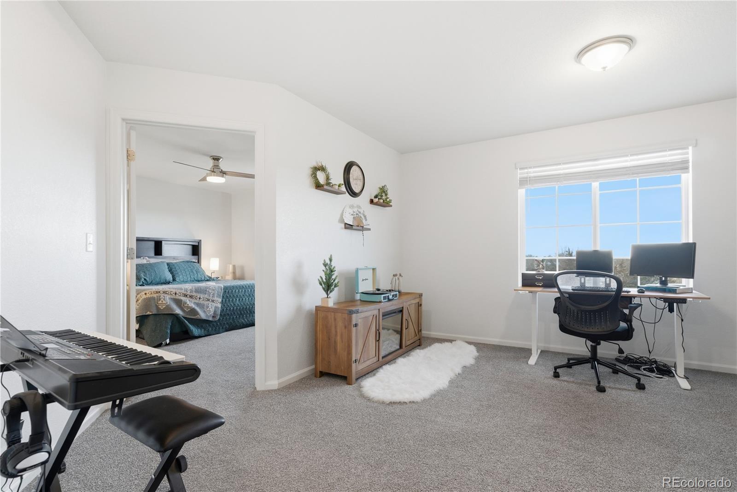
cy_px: 246
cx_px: 368
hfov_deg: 96.7
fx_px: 328
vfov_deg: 73.8
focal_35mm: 16
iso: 500
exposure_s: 1/30
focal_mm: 16
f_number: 8
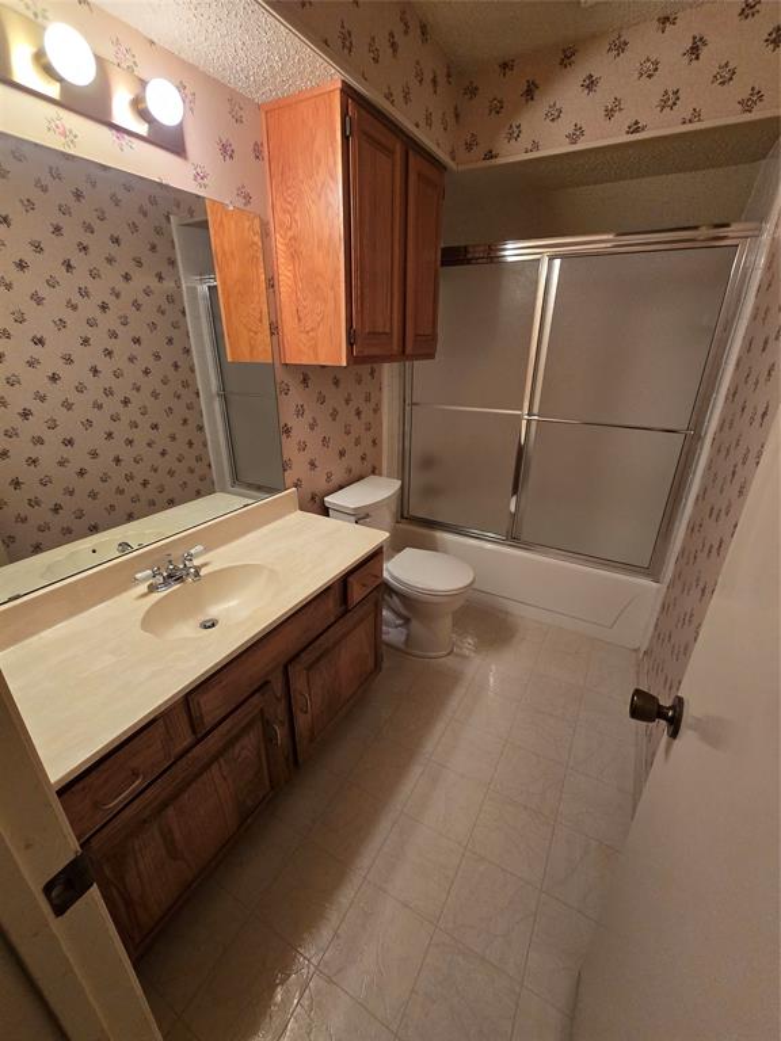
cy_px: 520
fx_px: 391
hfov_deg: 89.9
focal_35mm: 13
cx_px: 390
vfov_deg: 106.2
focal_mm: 2.2
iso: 250
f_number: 2.2
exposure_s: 1/60
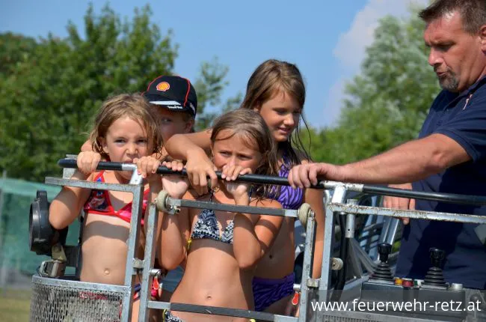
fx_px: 2121
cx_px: 243
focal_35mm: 158
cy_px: 161
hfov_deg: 13.1
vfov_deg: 8.7
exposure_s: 1/320
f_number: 9
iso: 100
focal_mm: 105
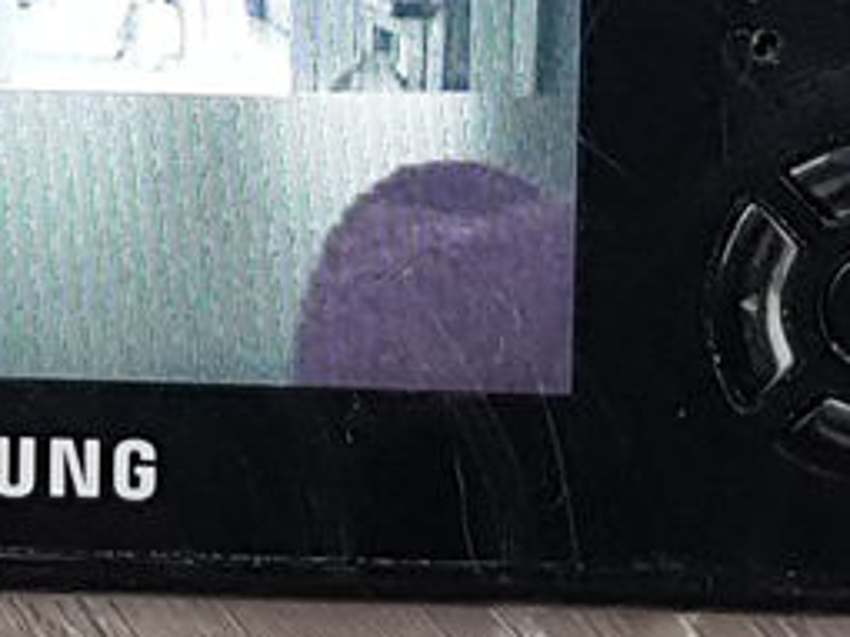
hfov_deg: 18.8
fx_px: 2503
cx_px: 20
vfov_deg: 13.8
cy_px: -253
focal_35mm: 102
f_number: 1.7
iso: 100
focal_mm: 4.2
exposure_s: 1/50
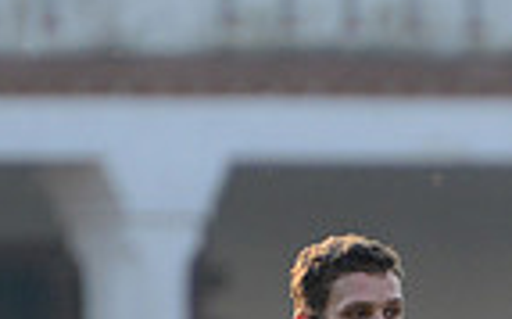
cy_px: 679
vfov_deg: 1.2
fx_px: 15568
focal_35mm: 1117
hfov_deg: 1.9
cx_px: 1003
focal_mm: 270
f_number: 4
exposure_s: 1/640
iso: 500
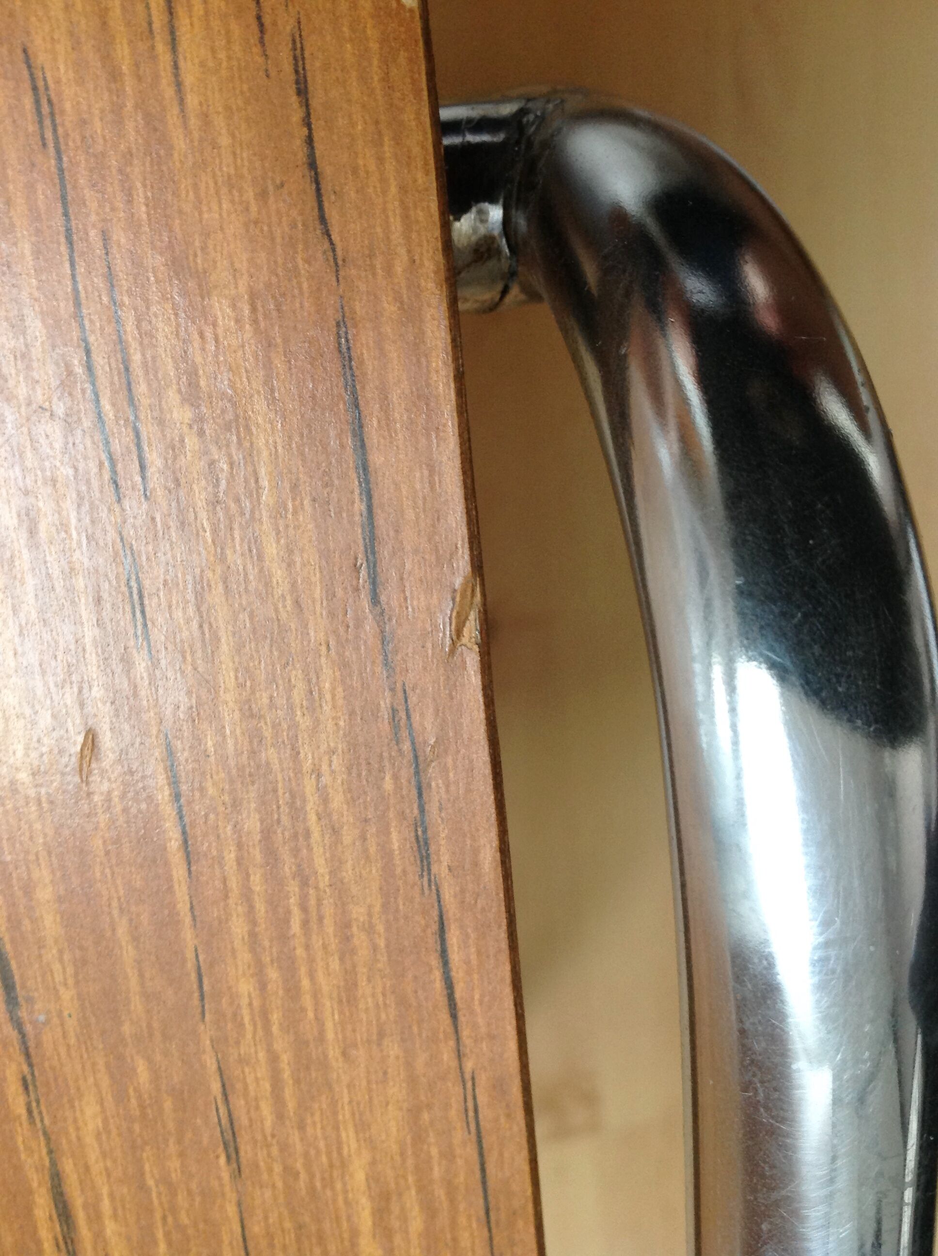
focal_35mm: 35
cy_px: 628
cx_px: 469
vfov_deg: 52.7
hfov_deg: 40.6
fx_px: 1268
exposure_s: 1/15
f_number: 2.4
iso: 125
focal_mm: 4.28
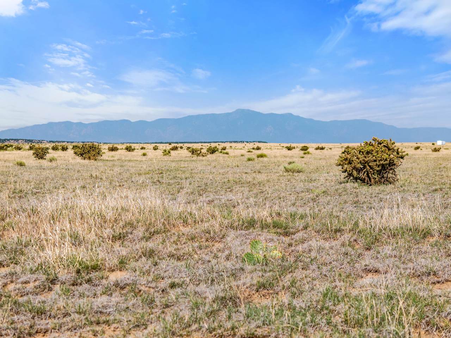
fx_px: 912
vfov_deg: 21.0
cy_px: 169
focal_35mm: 70
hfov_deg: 27.8
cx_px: 226
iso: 100
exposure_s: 1/160
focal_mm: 19.35
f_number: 2.8
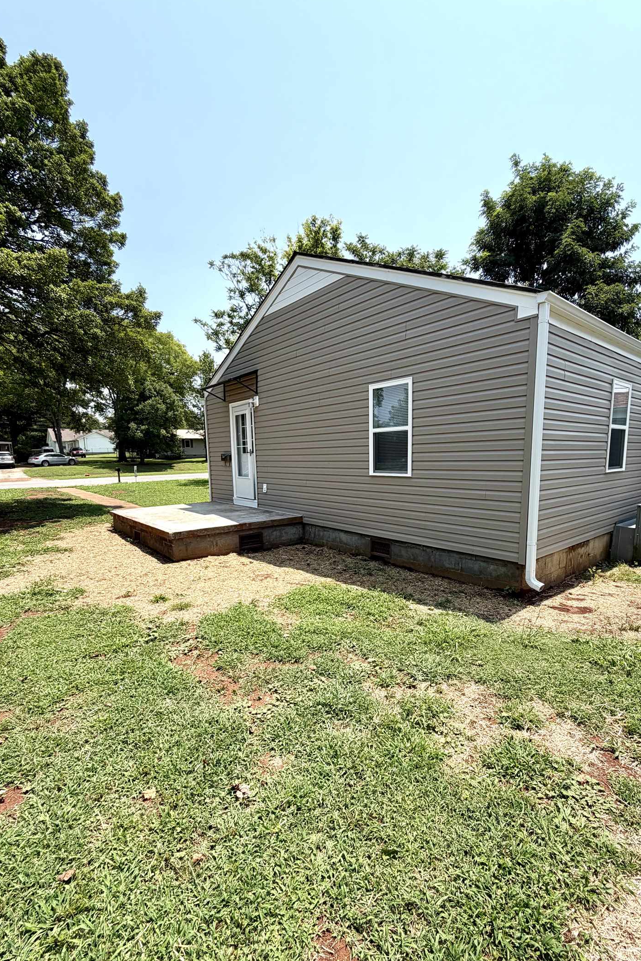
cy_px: 522
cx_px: 347
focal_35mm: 16
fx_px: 427
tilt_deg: -7.9
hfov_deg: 73.6
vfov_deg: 96.5
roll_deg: +1.3
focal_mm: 2.22
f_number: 2.2
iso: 25
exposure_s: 1/770
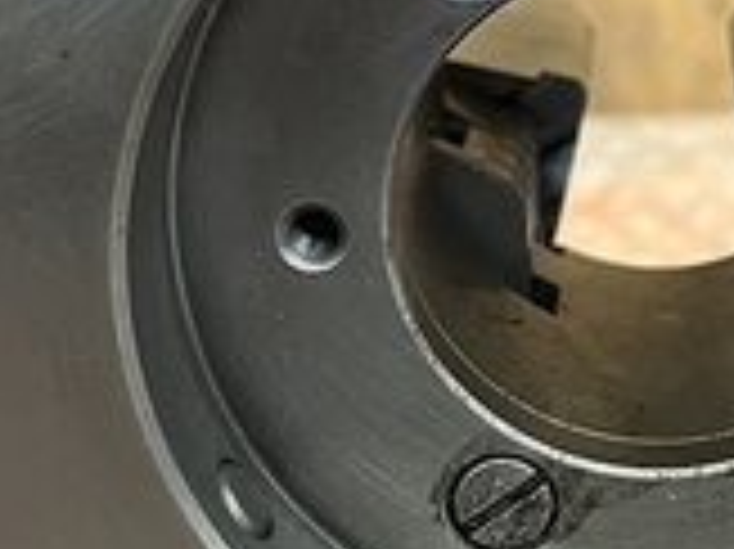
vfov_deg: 14.4
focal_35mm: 102
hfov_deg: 18.9
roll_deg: +2.3
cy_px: 140
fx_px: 2161
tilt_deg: -17.9
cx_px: 680
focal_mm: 5.1
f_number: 1.6
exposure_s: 1/60
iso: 200
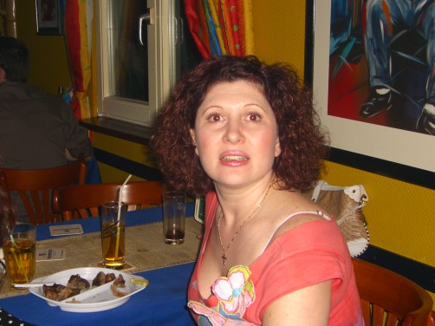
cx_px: 189
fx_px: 691
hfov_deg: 34.9
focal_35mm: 55
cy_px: 167
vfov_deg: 26.5
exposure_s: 1/60
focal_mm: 9.5
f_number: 3.1
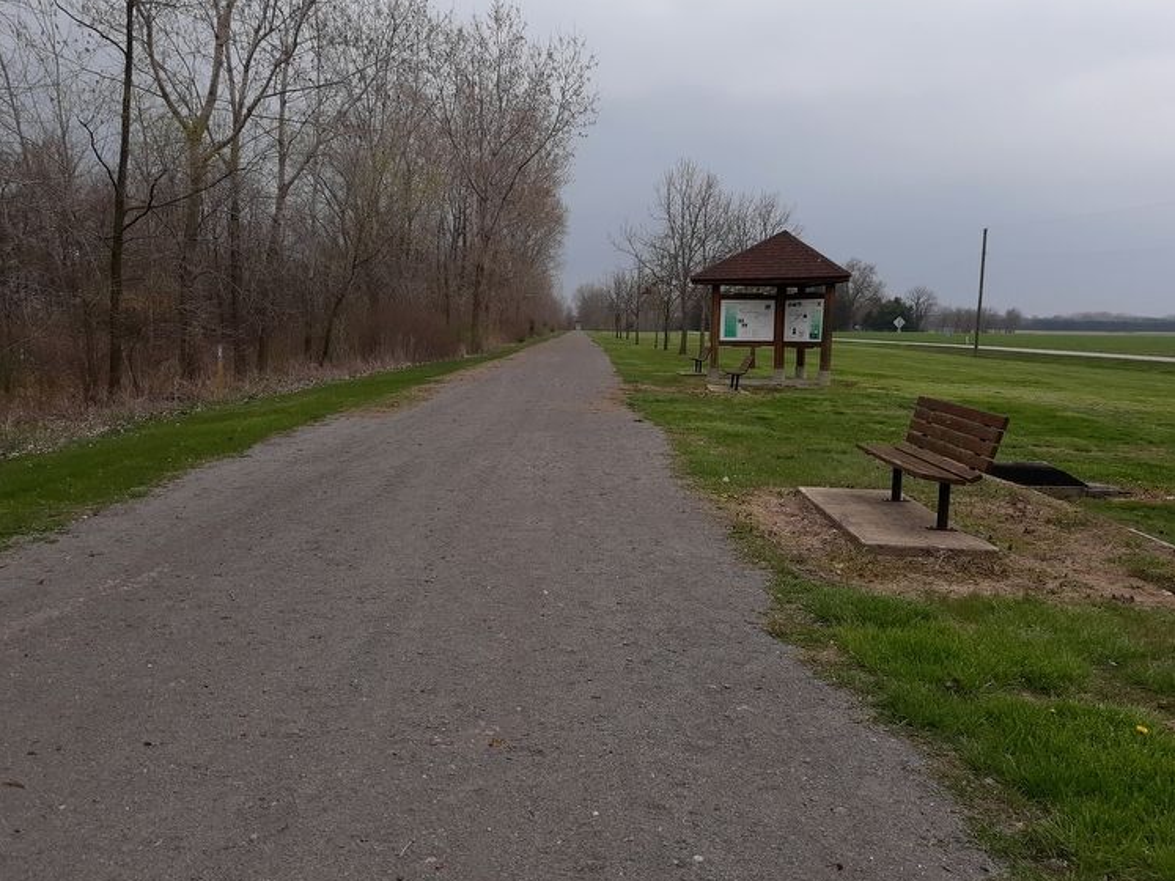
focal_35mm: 30
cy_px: 456
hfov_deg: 60.0
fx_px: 1018
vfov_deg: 46.8
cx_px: 576
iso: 40
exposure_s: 1/490
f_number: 1.7
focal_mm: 3.7
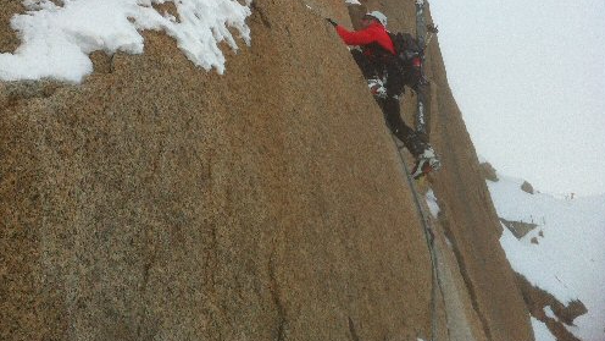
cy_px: -40
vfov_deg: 21.8
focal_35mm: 52
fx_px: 834
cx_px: 307
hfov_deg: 39.9
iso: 80
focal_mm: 3.85
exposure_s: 1/548
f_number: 2.8
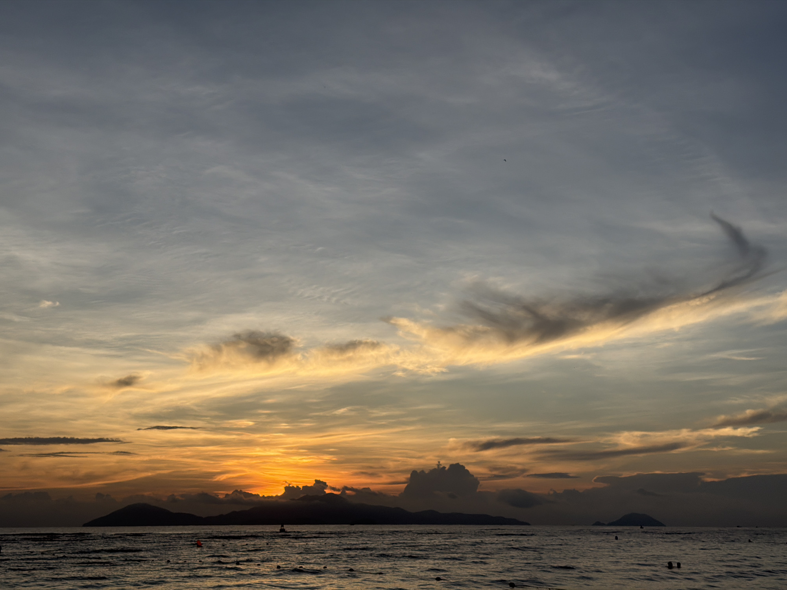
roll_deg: +0.5
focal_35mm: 48
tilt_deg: +11.2
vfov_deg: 30.3
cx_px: 394
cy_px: 295
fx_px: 1091
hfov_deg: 39.7
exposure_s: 1/3891
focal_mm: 6.76
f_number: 1.78
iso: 64
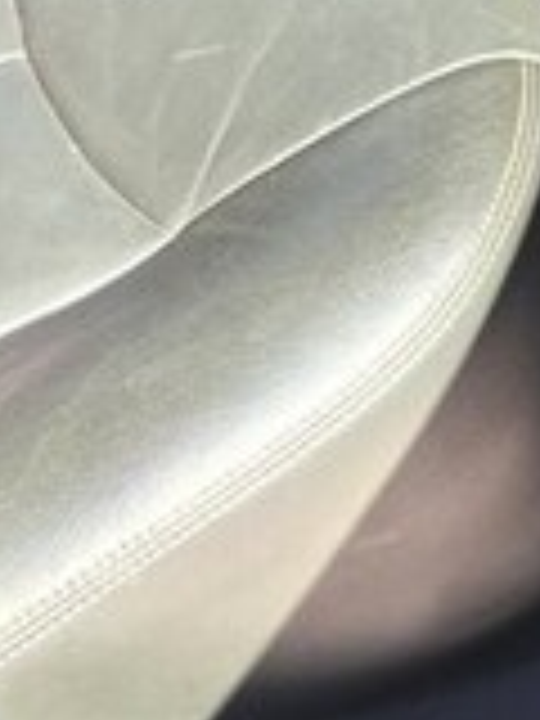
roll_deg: +2.4
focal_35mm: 90
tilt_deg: -36.1
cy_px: -315
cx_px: 382
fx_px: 1872
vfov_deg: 19.4
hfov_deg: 16.4
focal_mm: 4.15
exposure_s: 1/100
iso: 25
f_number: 2.2
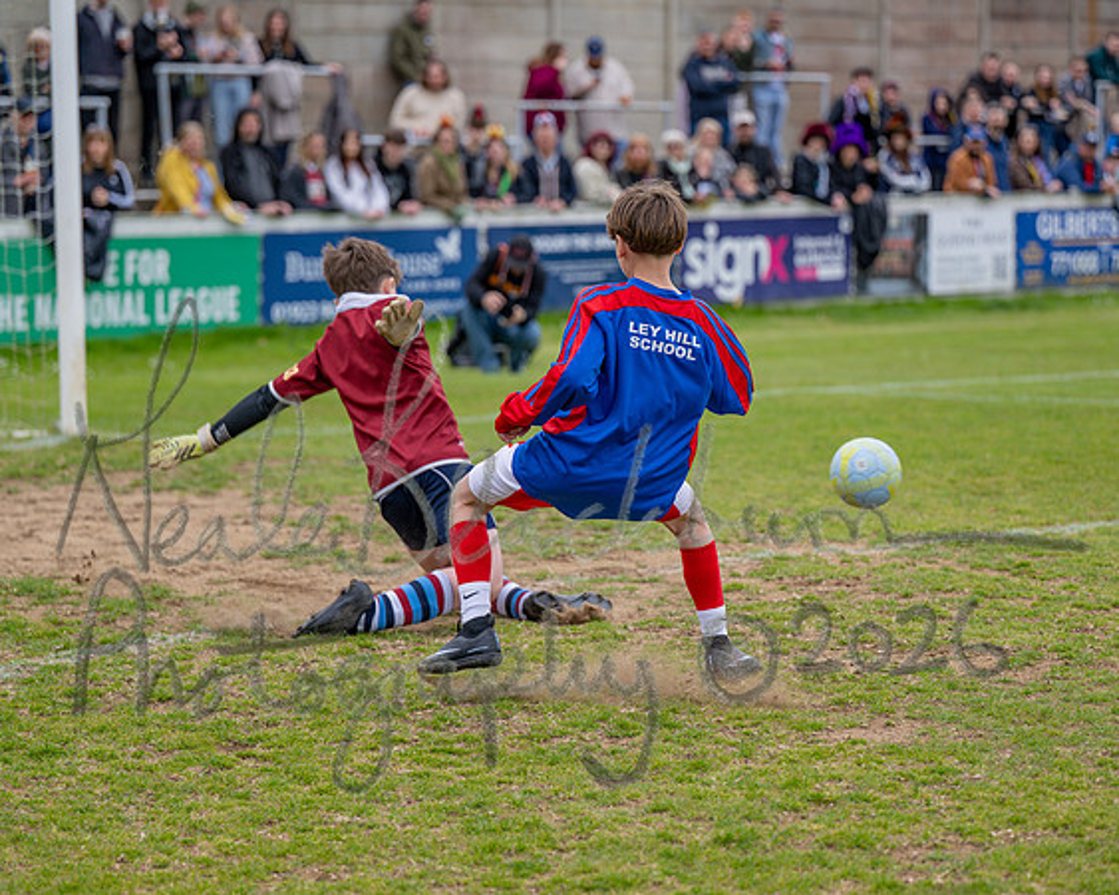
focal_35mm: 118
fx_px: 3917
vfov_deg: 13.0
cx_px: 646
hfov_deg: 16.3
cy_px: 448
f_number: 2.8
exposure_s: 1/1250
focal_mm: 105
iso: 125
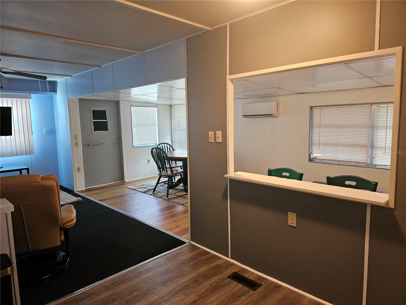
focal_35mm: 23
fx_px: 270
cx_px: 203
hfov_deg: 73.9
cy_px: 152
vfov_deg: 58.9
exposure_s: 1/120
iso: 500
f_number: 1.7
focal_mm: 6.3
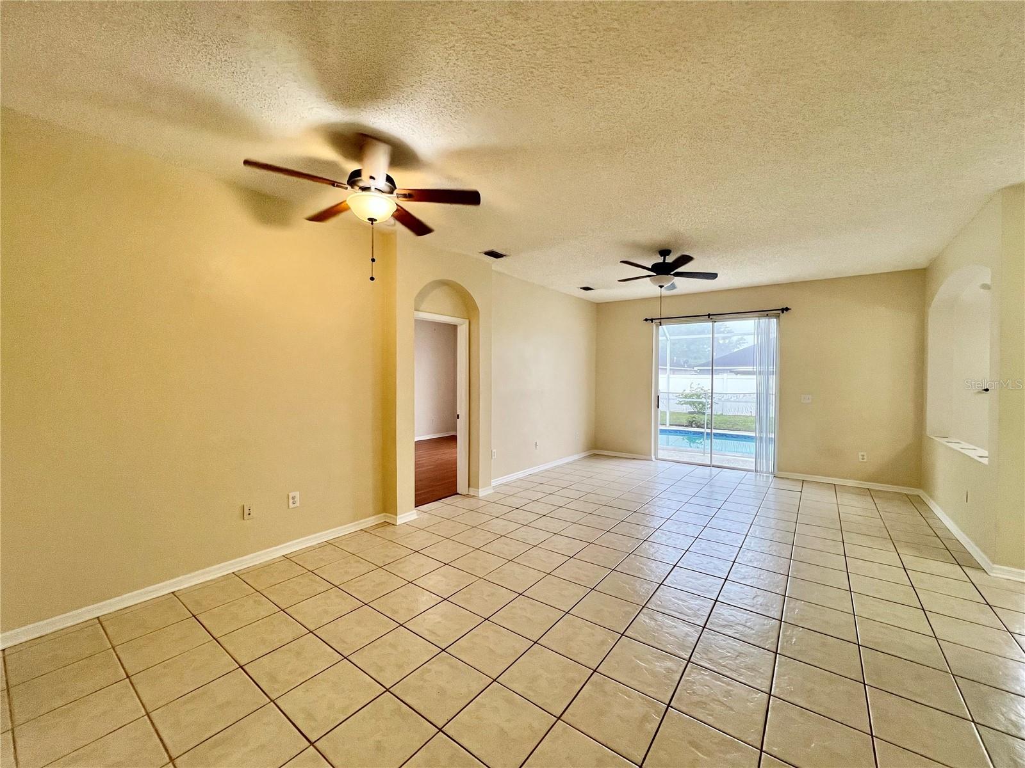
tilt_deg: -1.3
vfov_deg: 89.9
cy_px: 384
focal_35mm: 13
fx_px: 385
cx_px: 512
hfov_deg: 106.2
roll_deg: +0.1
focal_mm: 1.57
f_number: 1.8
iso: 160
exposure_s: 1/120
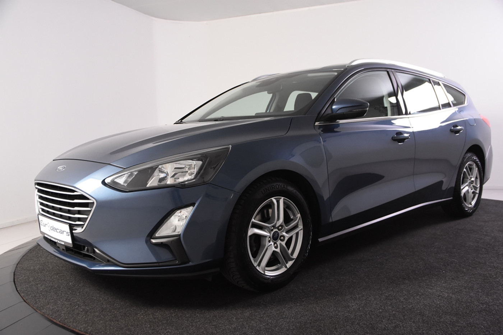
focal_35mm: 33
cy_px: 168
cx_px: 252
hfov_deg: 57.2
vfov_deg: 40.0
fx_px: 461
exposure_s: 1/80
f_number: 4.5
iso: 1600
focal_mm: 22
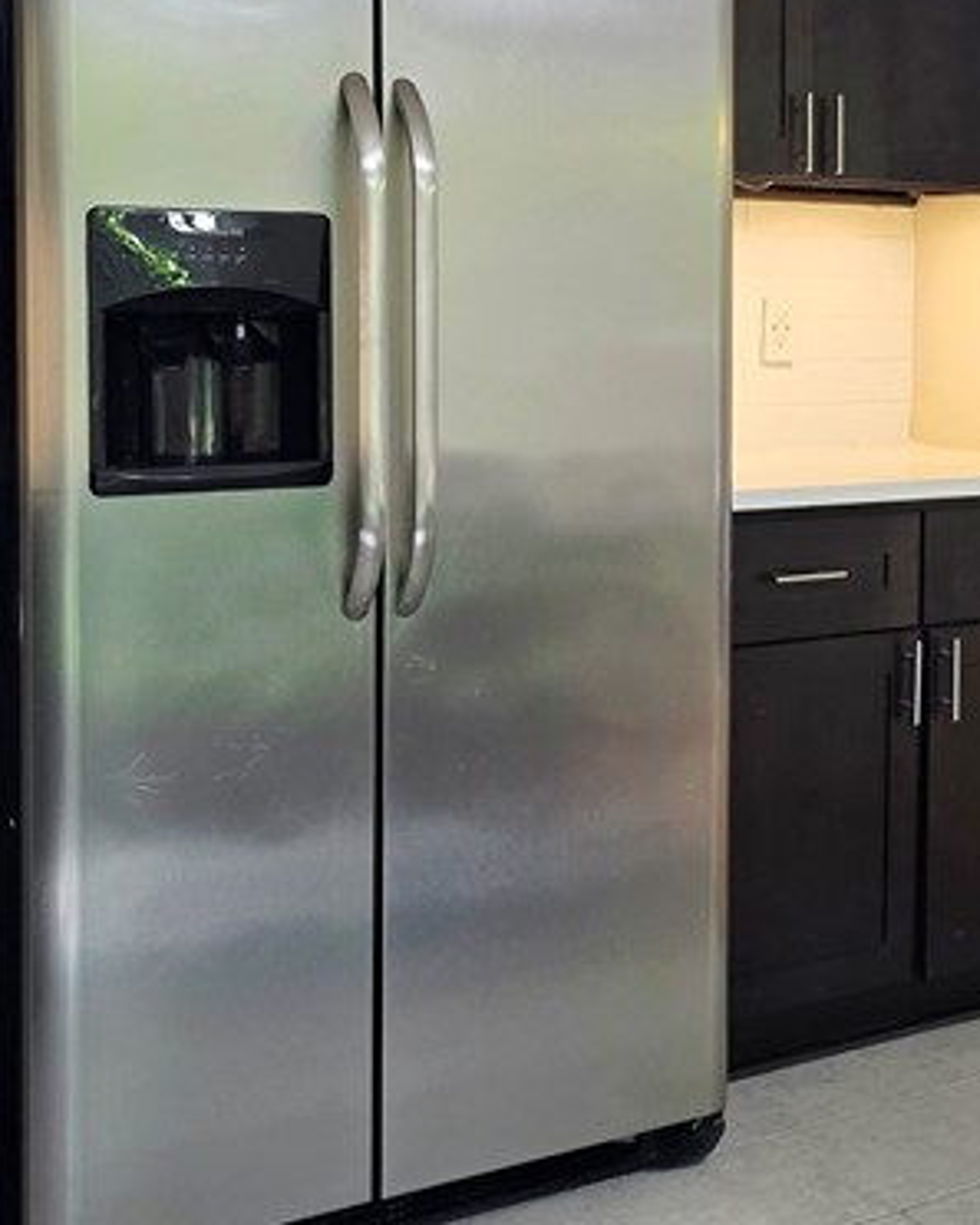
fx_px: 2247
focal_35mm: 62
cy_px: 380
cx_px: 898
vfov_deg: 30.2
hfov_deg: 23.9
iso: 160
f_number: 1.7
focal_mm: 6.25
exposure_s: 1/120
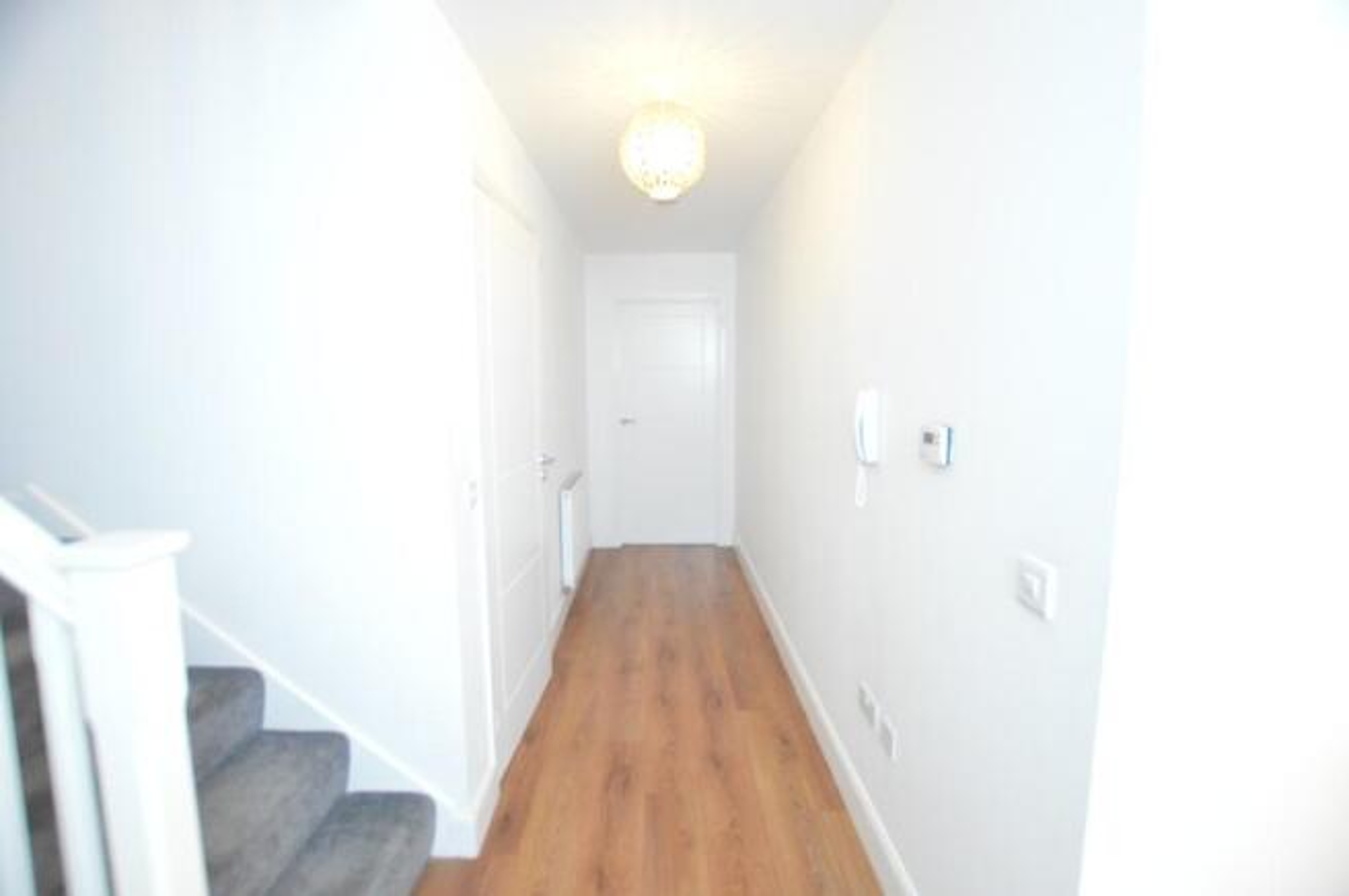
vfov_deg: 77.2
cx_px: 674
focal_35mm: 15
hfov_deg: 100.4
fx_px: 562
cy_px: 448
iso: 2500
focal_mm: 10
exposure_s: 1/60
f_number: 3.5
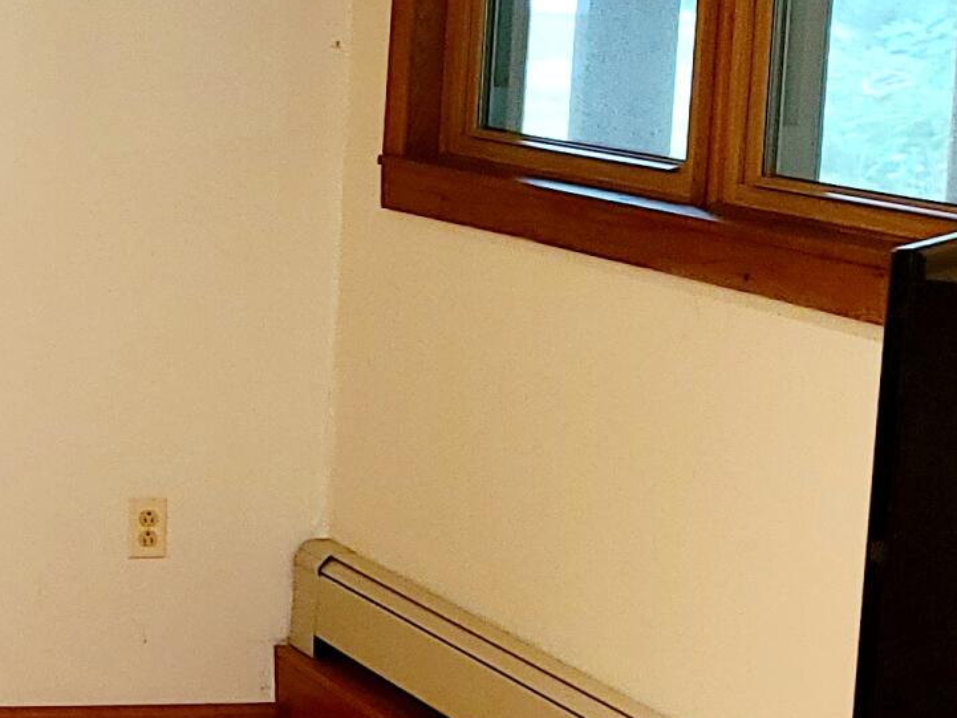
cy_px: 228
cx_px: -693
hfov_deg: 16.3
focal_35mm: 104
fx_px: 2876
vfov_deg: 14.2
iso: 160
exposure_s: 1/17
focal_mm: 7
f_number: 1.8
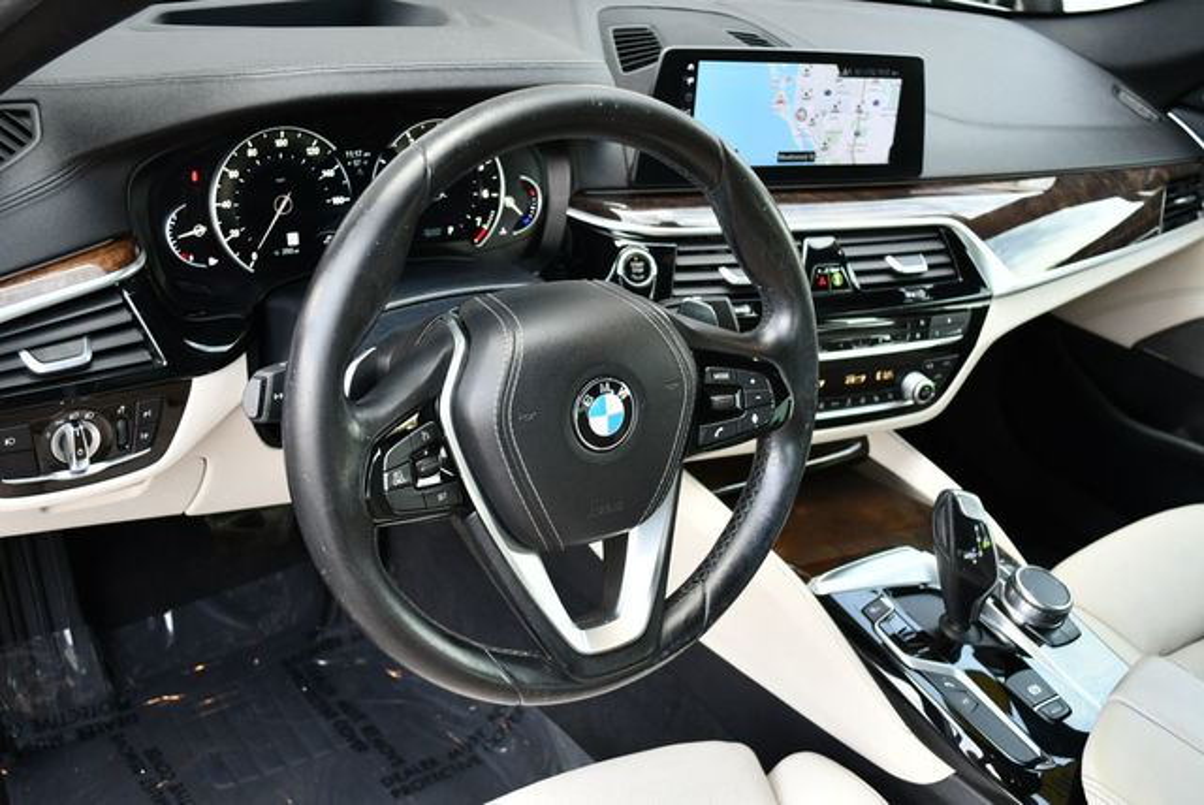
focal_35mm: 36
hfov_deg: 53.1
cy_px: 402
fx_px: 1205
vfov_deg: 36.9
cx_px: 602
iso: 560
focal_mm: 18
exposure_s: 1/250
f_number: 3.5
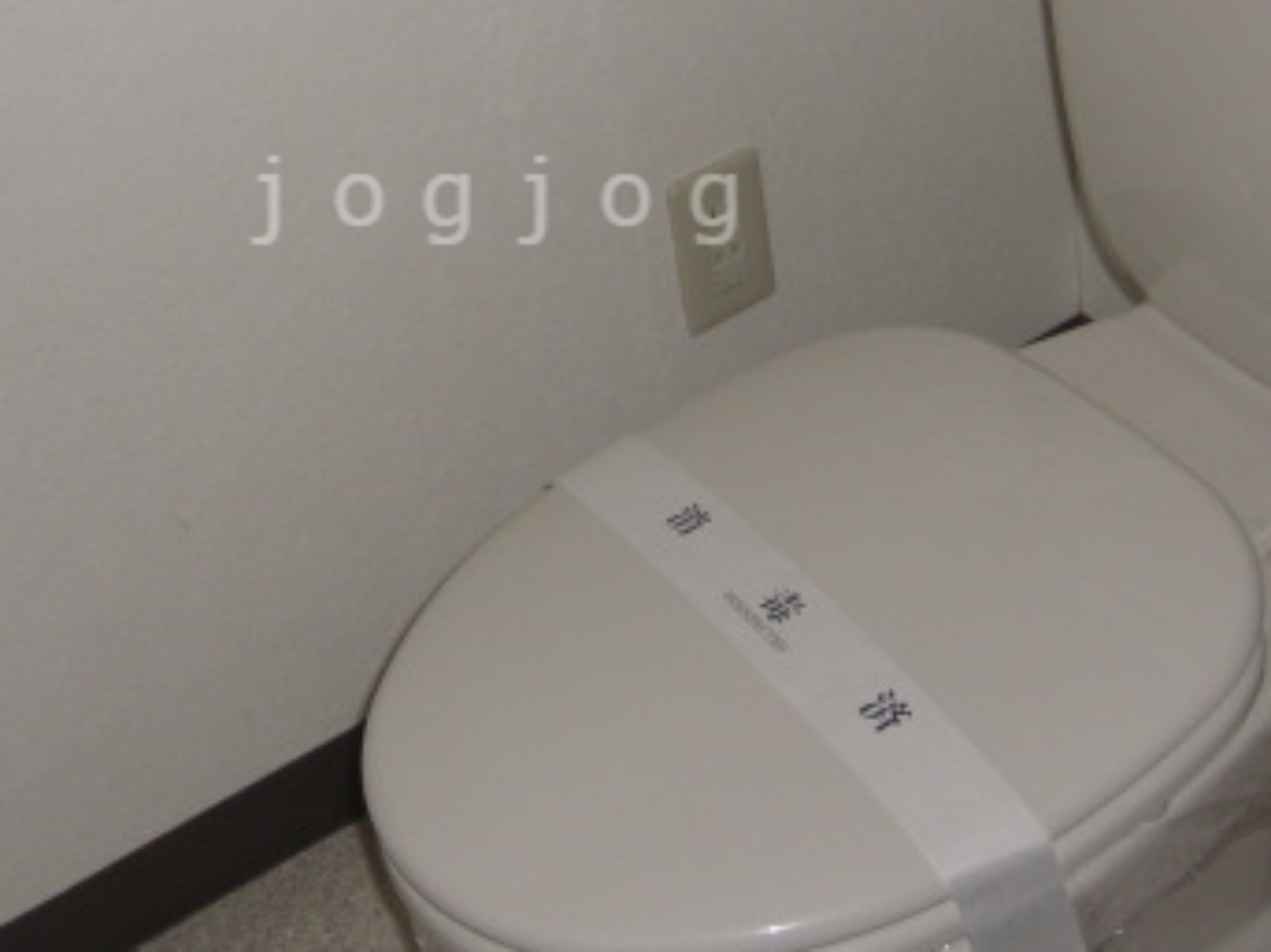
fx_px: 2606
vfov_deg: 20.5
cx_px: 504
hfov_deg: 27.3
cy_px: 200
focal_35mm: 71
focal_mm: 7.9
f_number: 2.8
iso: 200
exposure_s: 1/60
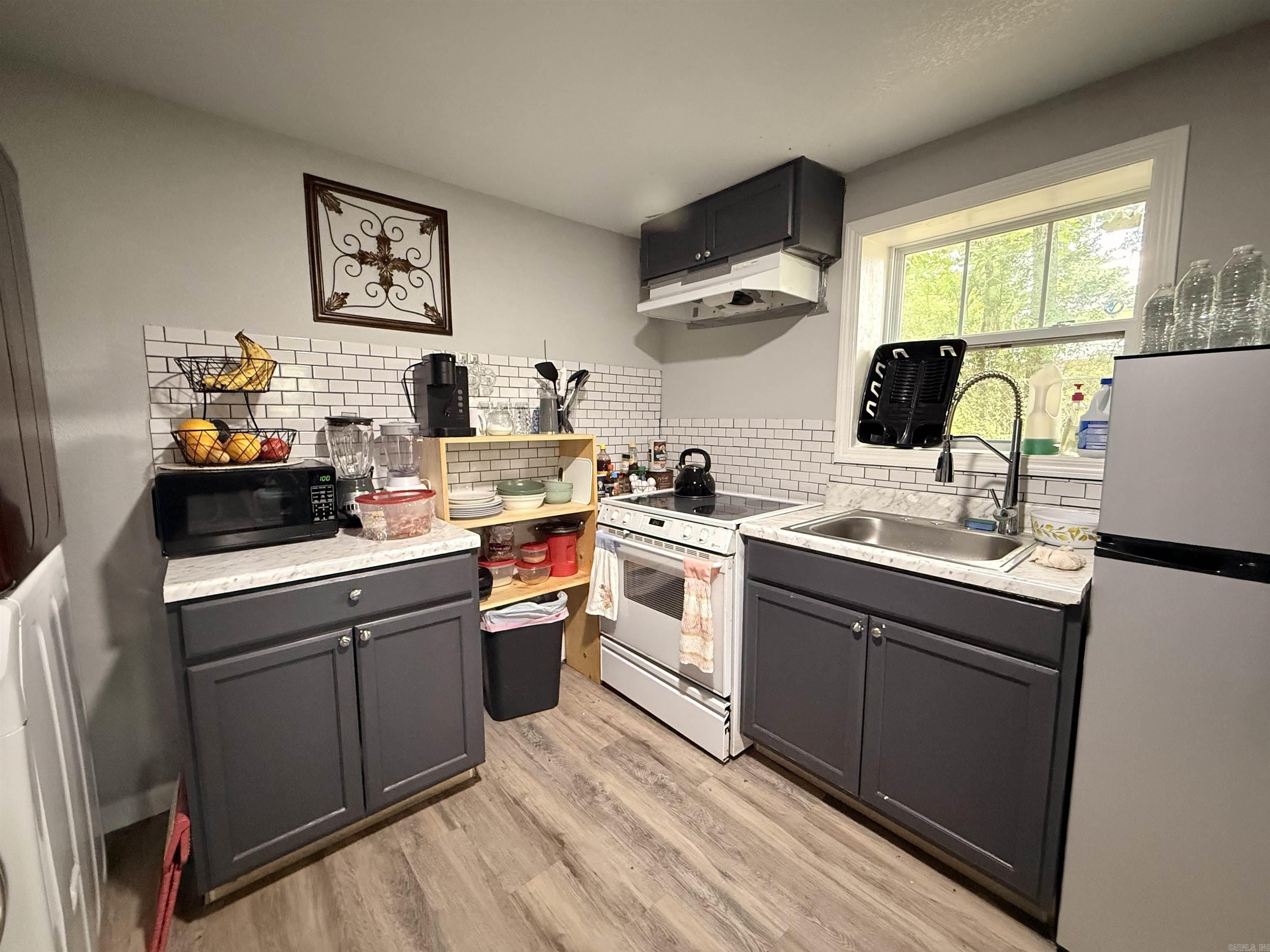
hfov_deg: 102.1
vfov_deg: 85.7
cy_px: 476
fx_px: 514
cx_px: 635
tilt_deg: -6.9
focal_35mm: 14
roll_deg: -0.1
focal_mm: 2.22
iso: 800
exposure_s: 1/60
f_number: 2.2
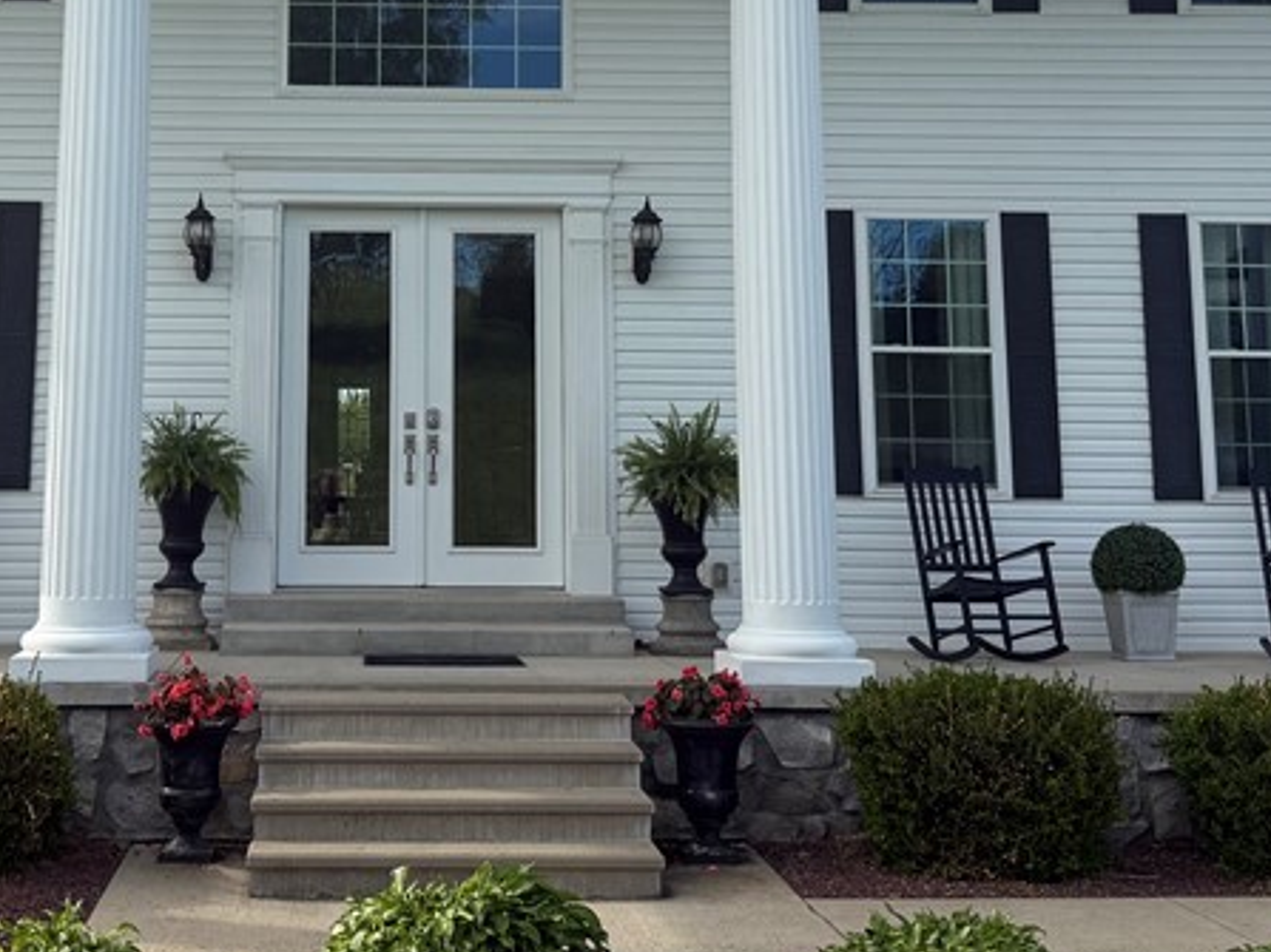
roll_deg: +0.2
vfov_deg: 25.8
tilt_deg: +9.6
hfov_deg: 34.5
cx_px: 401
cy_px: 128
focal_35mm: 55
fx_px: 2019
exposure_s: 1/3584
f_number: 1.78
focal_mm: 6.76
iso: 100
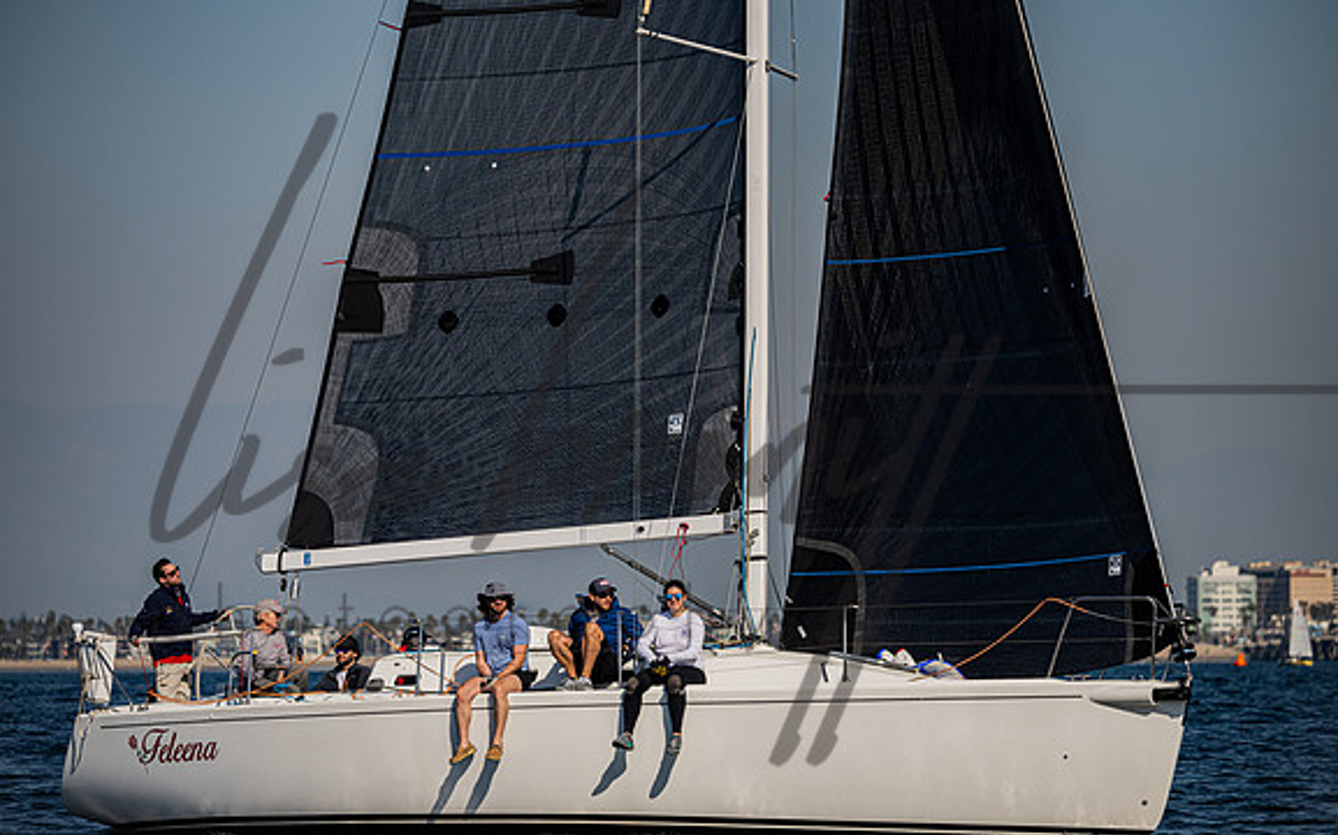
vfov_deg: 6.0
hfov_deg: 9.5
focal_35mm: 220
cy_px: 444
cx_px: 668
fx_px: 8018
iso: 400
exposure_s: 1/6400
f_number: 5
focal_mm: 210
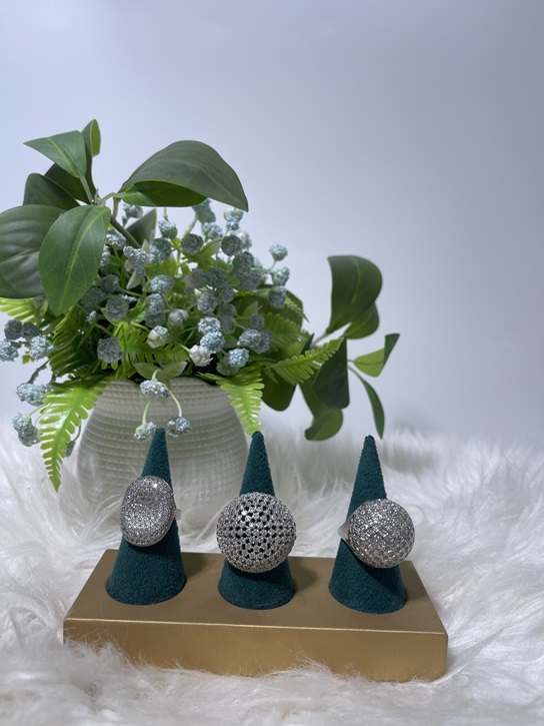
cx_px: 272
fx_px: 524
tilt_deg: -7.7
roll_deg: -1.3
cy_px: 363
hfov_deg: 54.9
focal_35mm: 25
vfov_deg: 69.4
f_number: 1.6
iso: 32
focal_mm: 5.1
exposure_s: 1/679
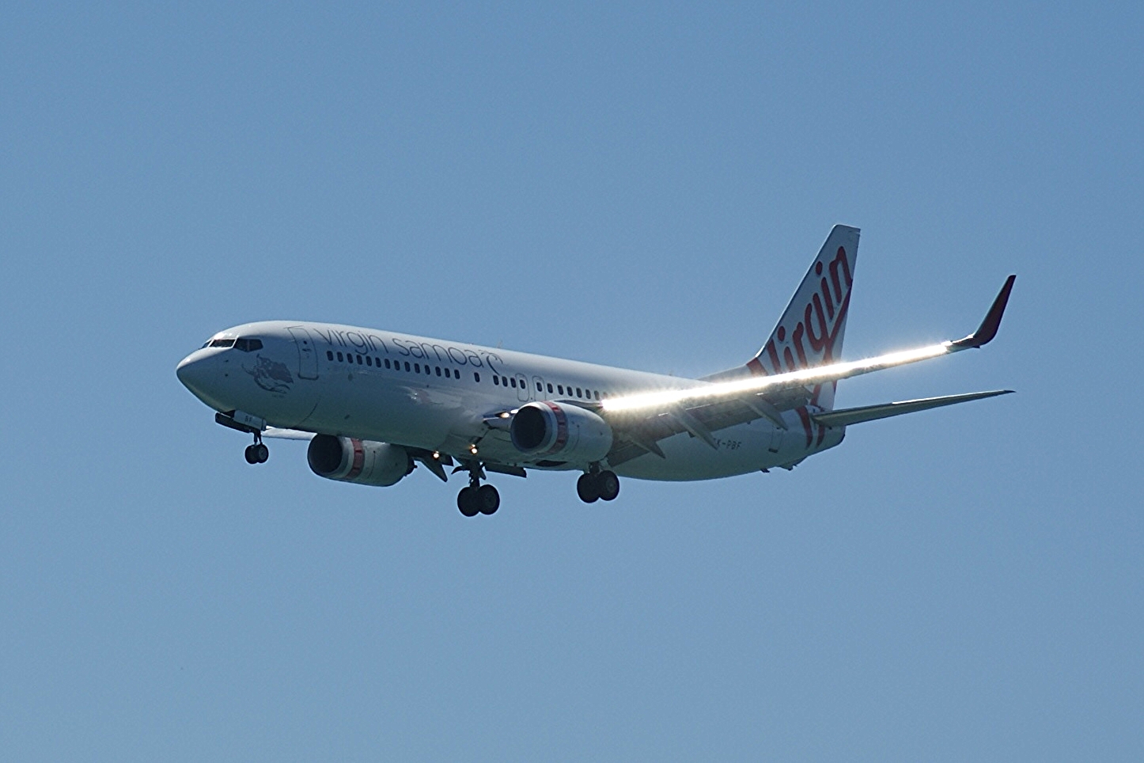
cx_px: 572
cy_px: 382
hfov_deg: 13.0
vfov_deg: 8.7
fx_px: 5005
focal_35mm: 158
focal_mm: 105
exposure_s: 1/640
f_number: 8
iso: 100
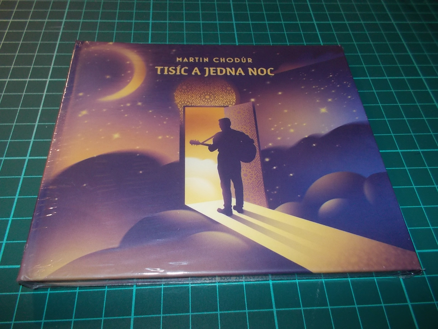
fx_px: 367
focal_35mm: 29
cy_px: 164
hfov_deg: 61.7
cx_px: 219
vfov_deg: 48.2
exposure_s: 1/30
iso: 200
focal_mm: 4.1
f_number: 3.3
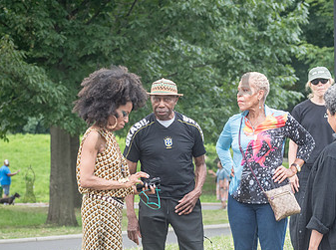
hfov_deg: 11.6
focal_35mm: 171
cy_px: 154
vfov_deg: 8.6
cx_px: 172
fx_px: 1656
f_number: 4.5
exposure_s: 1/160
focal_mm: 80
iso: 1000
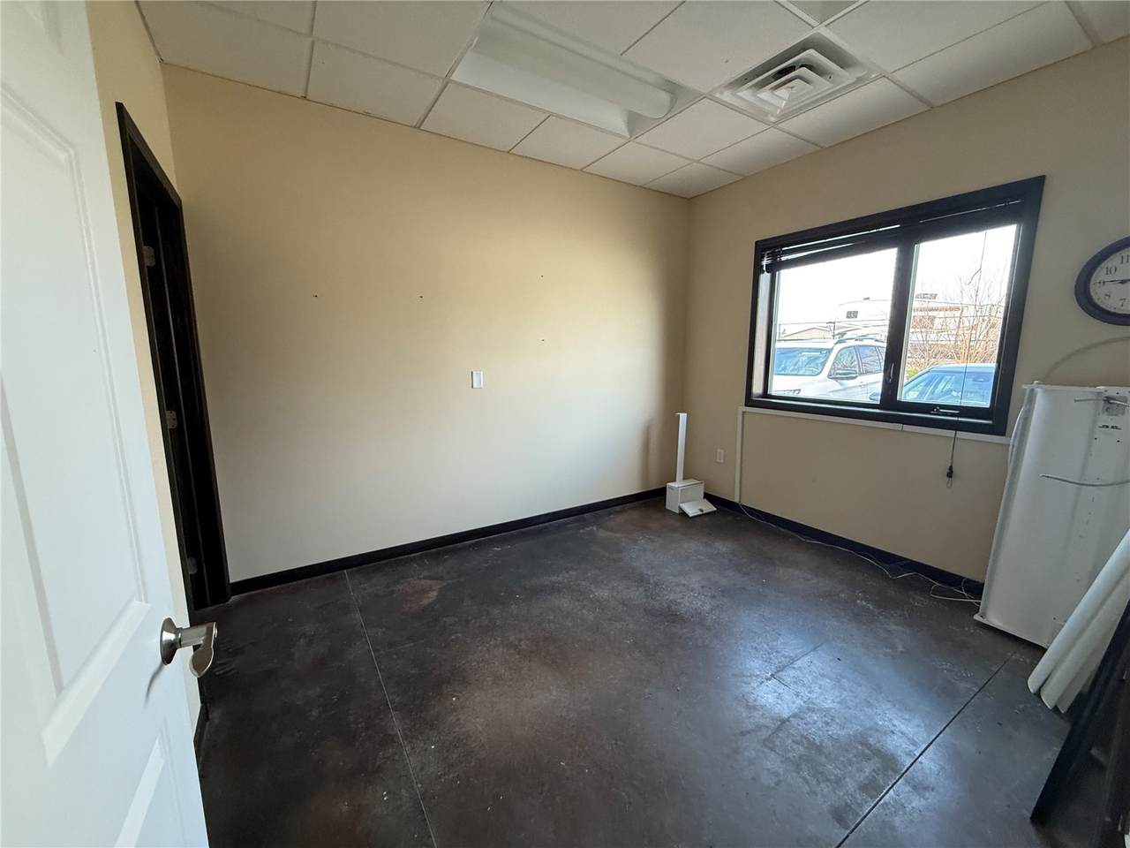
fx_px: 457
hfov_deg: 102.1
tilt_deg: -8.8
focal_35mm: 14
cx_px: 565
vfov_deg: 85.7
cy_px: 424
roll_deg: -0.2
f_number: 2.2
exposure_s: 1/120
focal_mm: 2.22
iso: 250
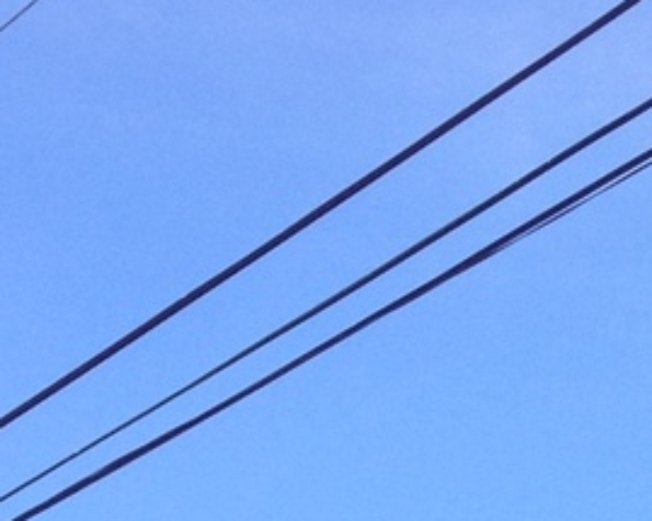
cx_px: 853
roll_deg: +1.4
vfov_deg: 7.1
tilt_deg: +5.0
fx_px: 3916
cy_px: 1364
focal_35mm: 203
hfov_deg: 9.4
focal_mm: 4.28
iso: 50
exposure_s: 1/606
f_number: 2.4
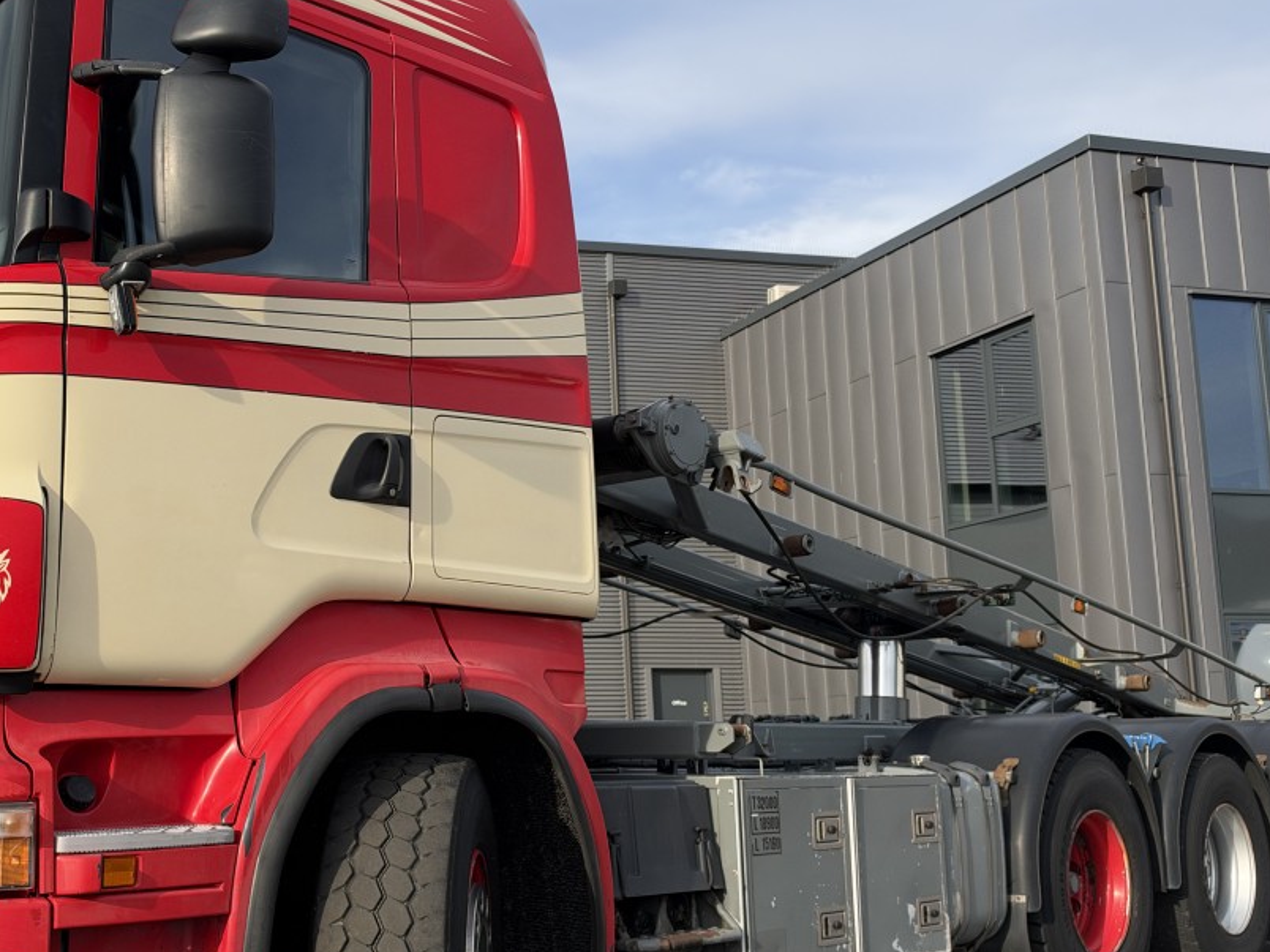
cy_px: 510
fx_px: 1578
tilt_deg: +8.7
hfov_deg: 42.9
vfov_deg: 33.6
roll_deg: +1.6
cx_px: 366
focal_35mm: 43
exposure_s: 1/2577
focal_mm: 6.93
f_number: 1.8
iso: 64
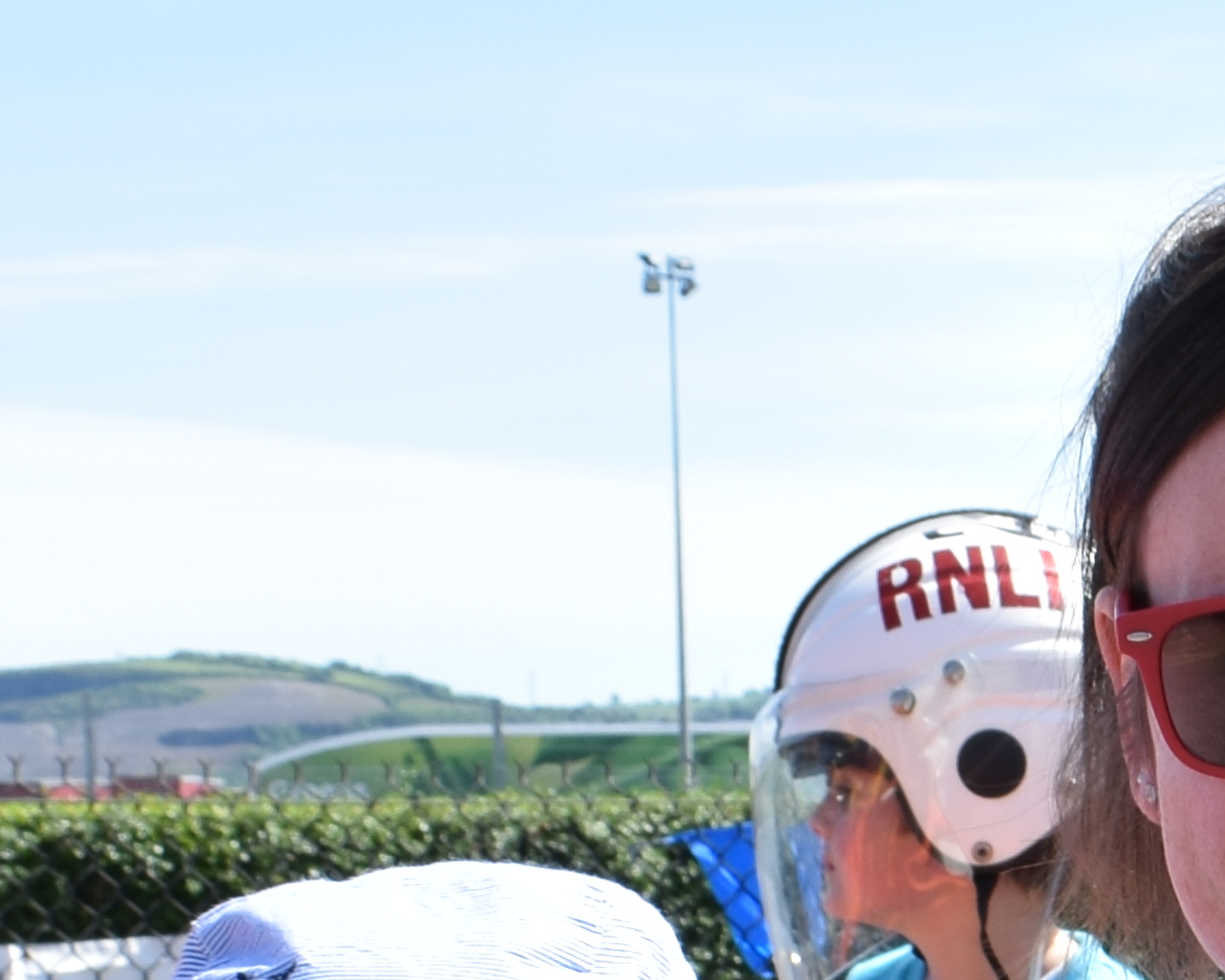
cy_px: 1516
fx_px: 5711
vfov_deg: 9.5
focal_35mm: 158
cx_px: 1637
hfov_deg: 11.9
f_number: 11
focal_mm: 21
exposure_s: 1/80
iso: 100
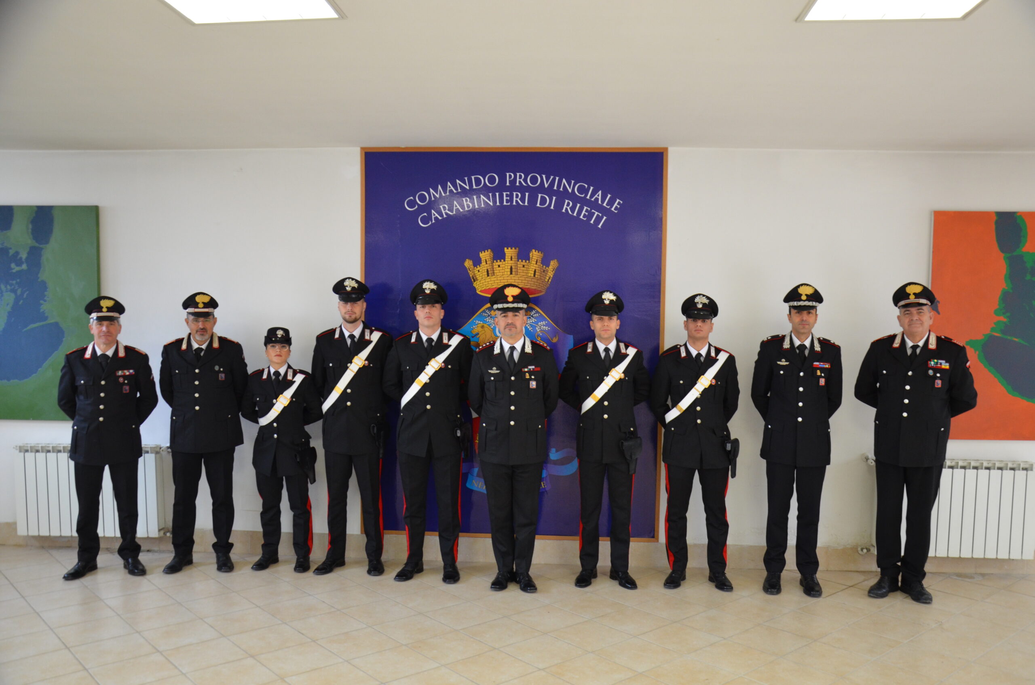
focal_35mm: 32
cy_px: 342
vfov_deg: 41.5
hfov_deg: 59.6
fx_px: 904
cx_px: 518
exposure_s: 1/50
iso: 800
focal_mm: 21
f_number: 3.8
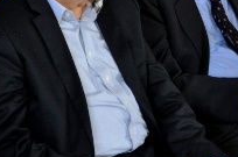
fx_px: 1392
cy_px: 1
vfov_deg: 6.5
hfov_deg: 9.7
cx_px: 265
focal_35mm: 211
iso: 800
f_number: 5.6
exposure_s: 1/80
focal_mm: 50
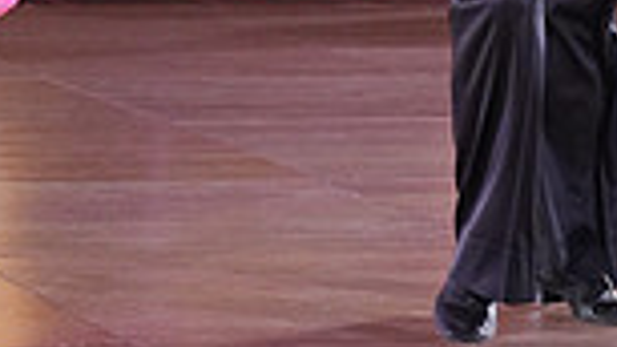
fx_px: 4220
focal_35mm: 258
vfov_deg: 4.7
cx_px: 175
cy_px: -278
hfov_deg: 8.4
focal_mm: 65
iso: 2000
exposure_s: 1/400
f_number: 4
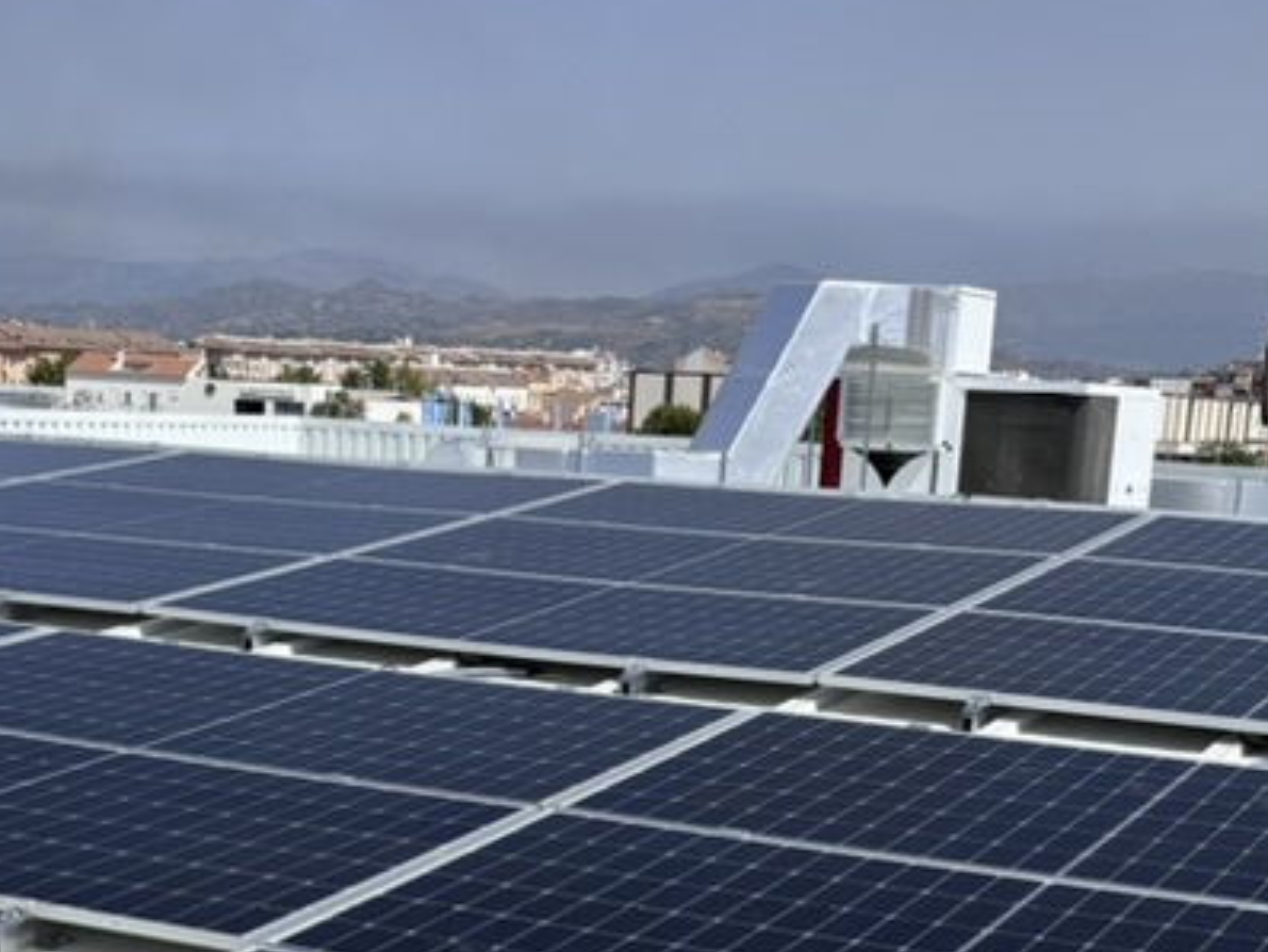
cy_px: 1105
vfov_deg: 20.7
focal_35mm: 67
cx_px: 485
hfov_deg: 28.9
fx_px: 2455
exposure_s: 1/5952
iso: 50
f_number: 1.6
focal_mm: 5.96
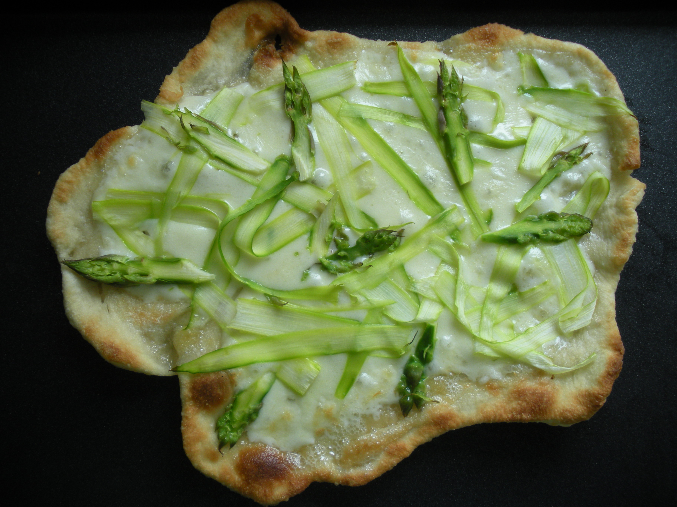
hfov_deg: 51.4
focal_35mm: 36
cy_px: 254
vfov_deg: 39.7
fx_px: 704
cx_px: 338
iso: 92
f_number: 3.5
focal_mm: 6.3
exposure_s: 1/59.8
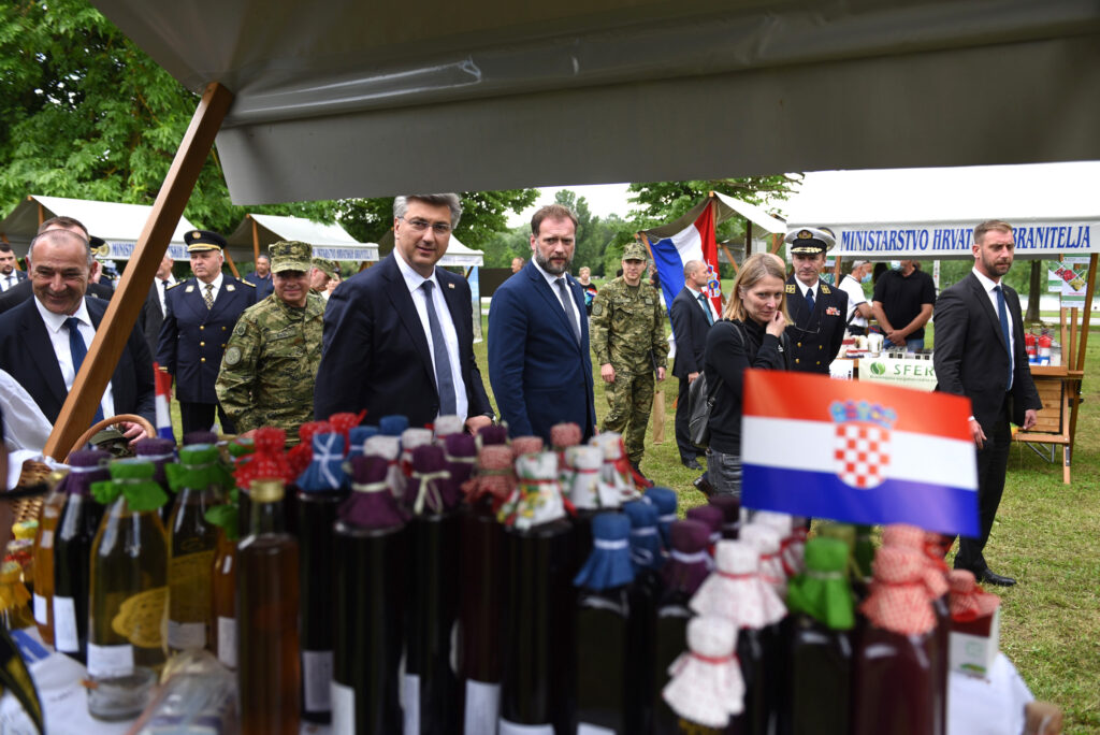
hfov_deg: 63.6
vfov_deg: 45.0
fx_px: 887
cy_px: 368
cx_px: 550
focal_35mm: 29
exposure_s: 1/400
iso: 200
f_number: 2.8
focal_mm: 29
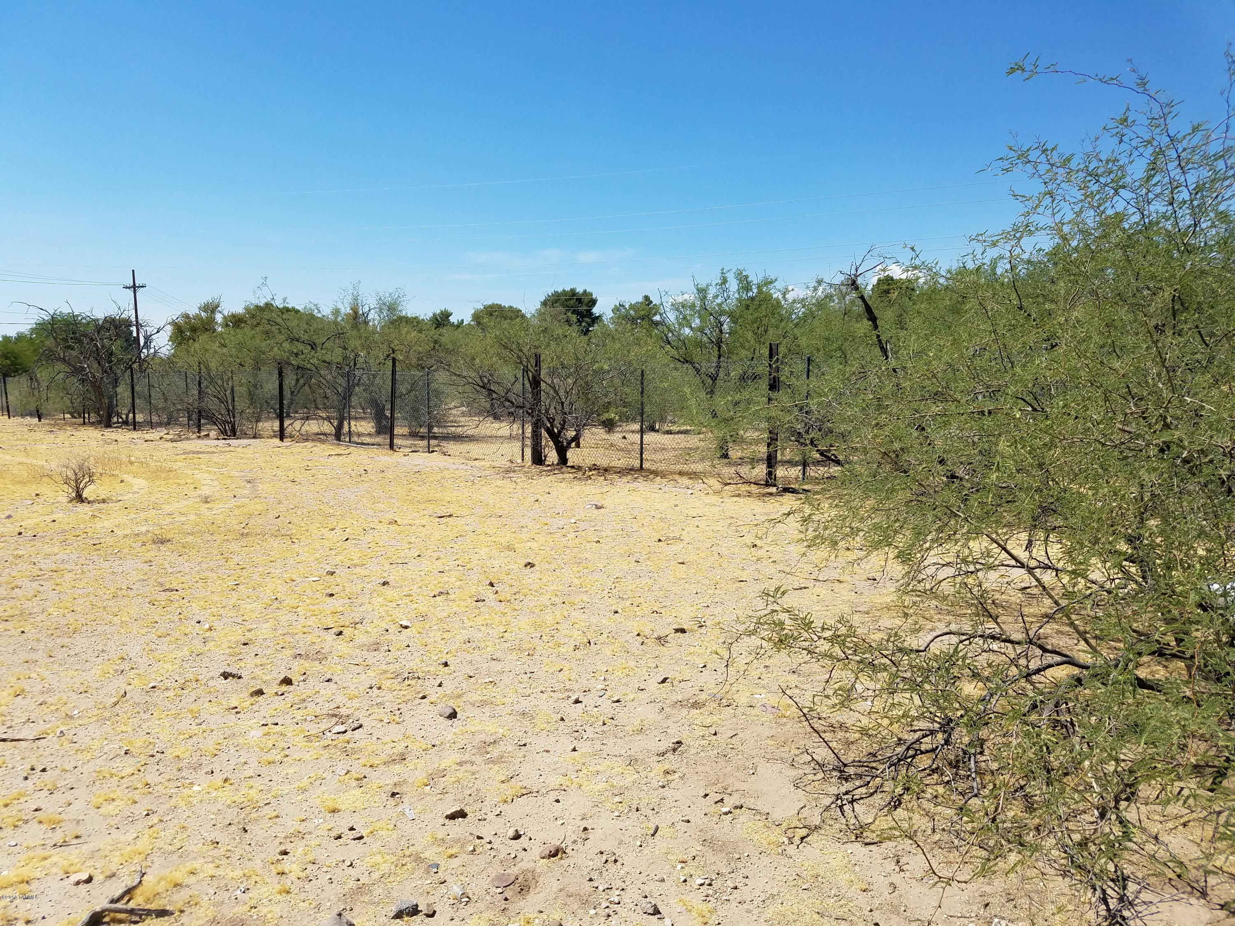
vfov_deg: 51.4
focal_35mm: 27
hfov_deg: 65.3
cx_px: 618
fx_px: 963
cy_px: 463
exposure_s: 1/2832
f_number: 1.7
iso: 50
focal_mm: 4.25
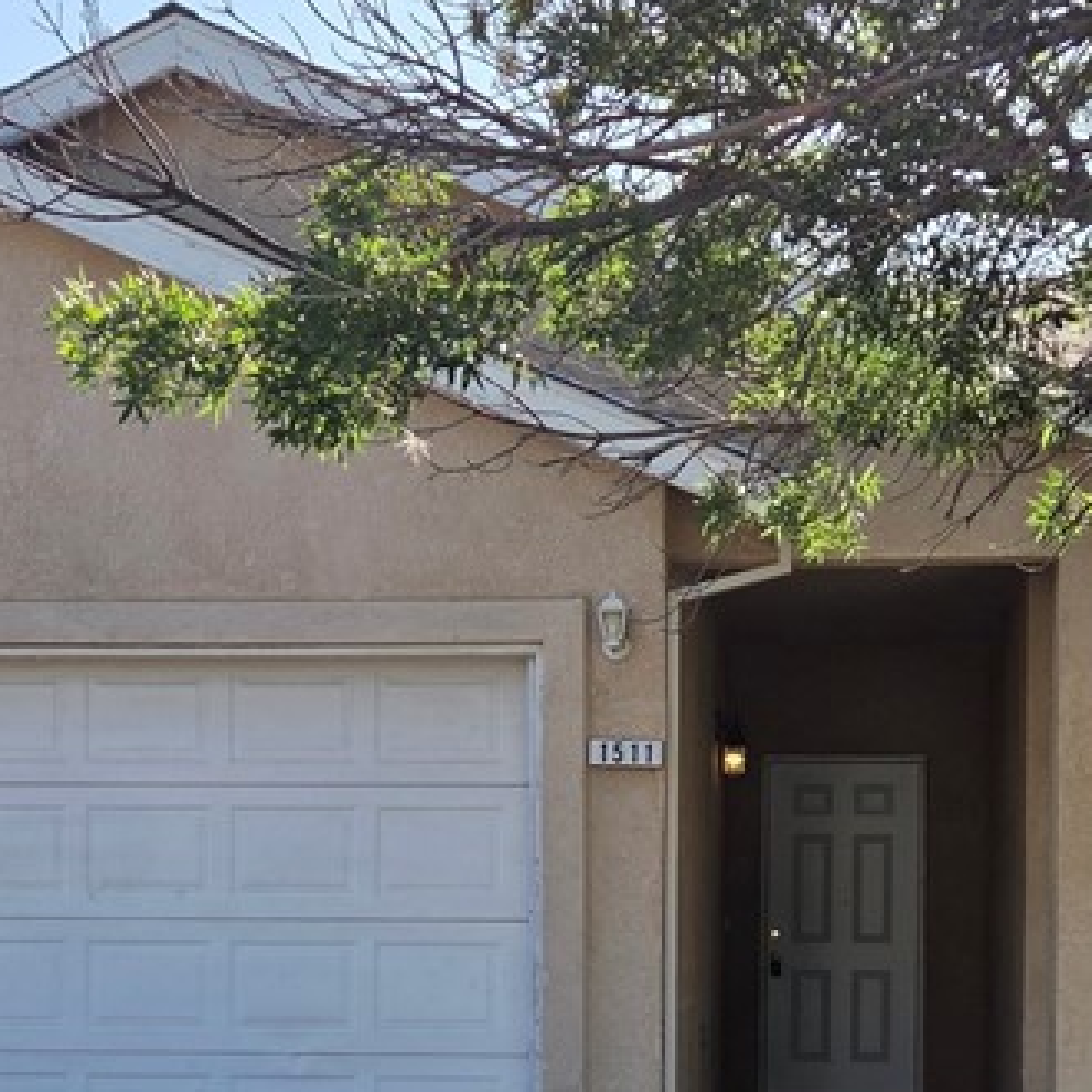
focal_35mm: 63
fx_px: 2248
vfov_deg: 26.5
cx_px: 672
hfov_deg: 27.2
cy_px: 963
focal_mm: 5.4
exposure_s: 1/2210
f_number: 1.8
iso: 80
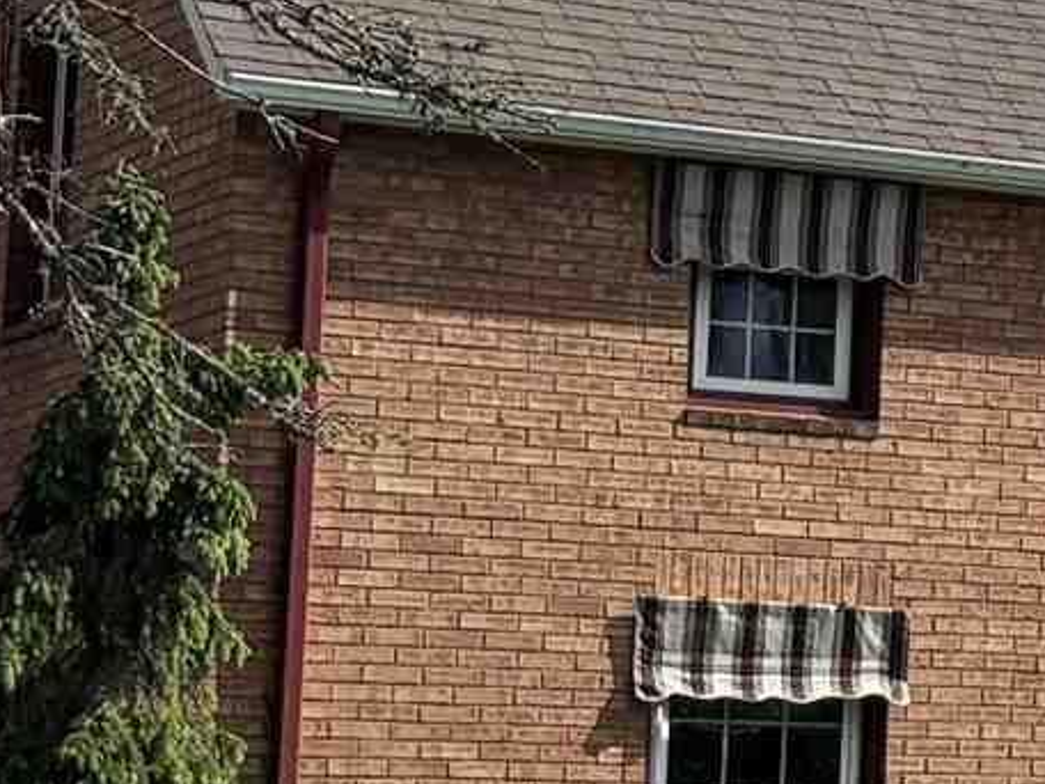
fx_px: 5283
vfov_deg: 8.5
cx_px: 2832
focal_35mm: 175
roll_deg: +0.2
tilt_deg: +7.0
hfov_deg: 9.5
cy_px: 355
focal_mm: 5.96
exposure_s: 1/3937
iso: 50
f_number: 1.6
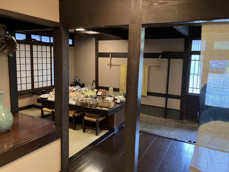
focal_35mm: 28
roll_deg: -1.8
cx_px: 114
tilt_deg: -8.7
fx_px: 185
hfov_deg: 63.4
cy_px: 86
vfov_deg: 49.7
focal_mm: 3.99
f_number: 1.8
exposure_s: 1/30
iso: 500
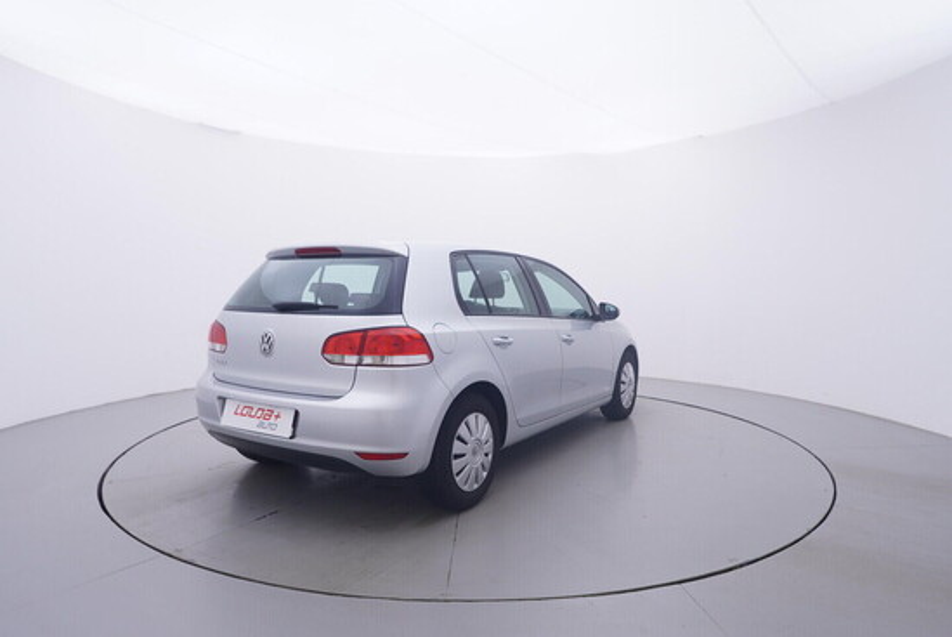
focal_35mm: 22
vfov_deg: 56.2
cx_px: 476
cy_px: 318
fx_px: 595
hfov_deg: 77.3
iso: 200
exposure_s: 1/80
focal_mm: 15
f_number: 5
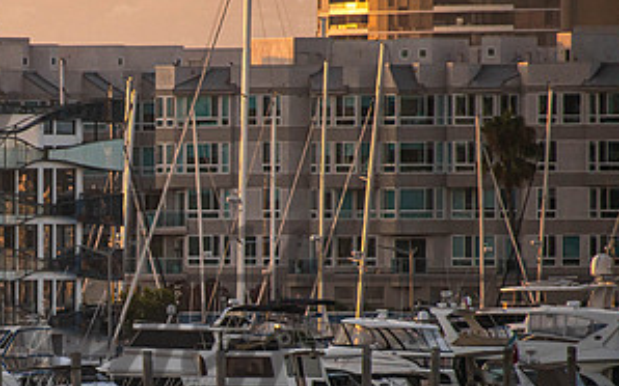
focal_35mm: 804
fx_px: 13558
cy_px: 327
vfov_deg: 1.6
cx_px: 39
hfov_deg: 2.6
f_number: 6.3
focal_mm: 270
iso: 400
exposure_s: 1/125
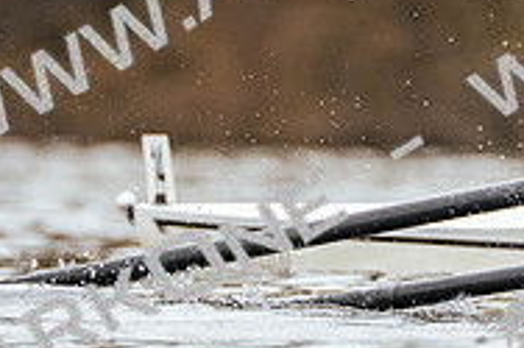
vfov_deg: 0.7
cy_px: 163
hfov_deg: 1.1
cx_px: 265
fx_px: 26918
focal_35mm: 1851
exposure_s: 1/2000
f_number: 6.3
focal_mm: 600
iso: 1600
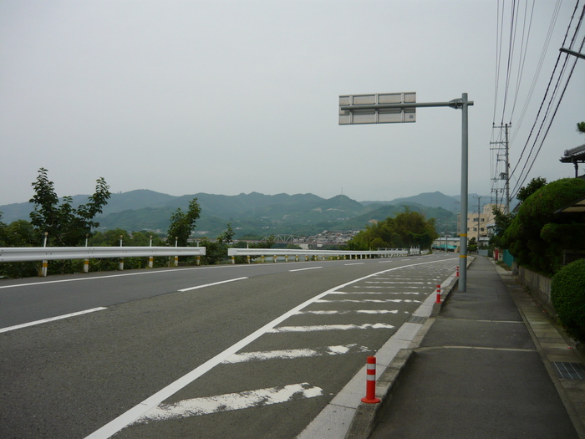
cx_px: 292
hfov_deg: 55.4
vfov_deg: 42.9
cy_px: 220
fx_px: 558
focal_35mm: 33
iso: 100
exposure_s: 1/640
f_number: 2.8
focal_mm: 5.5
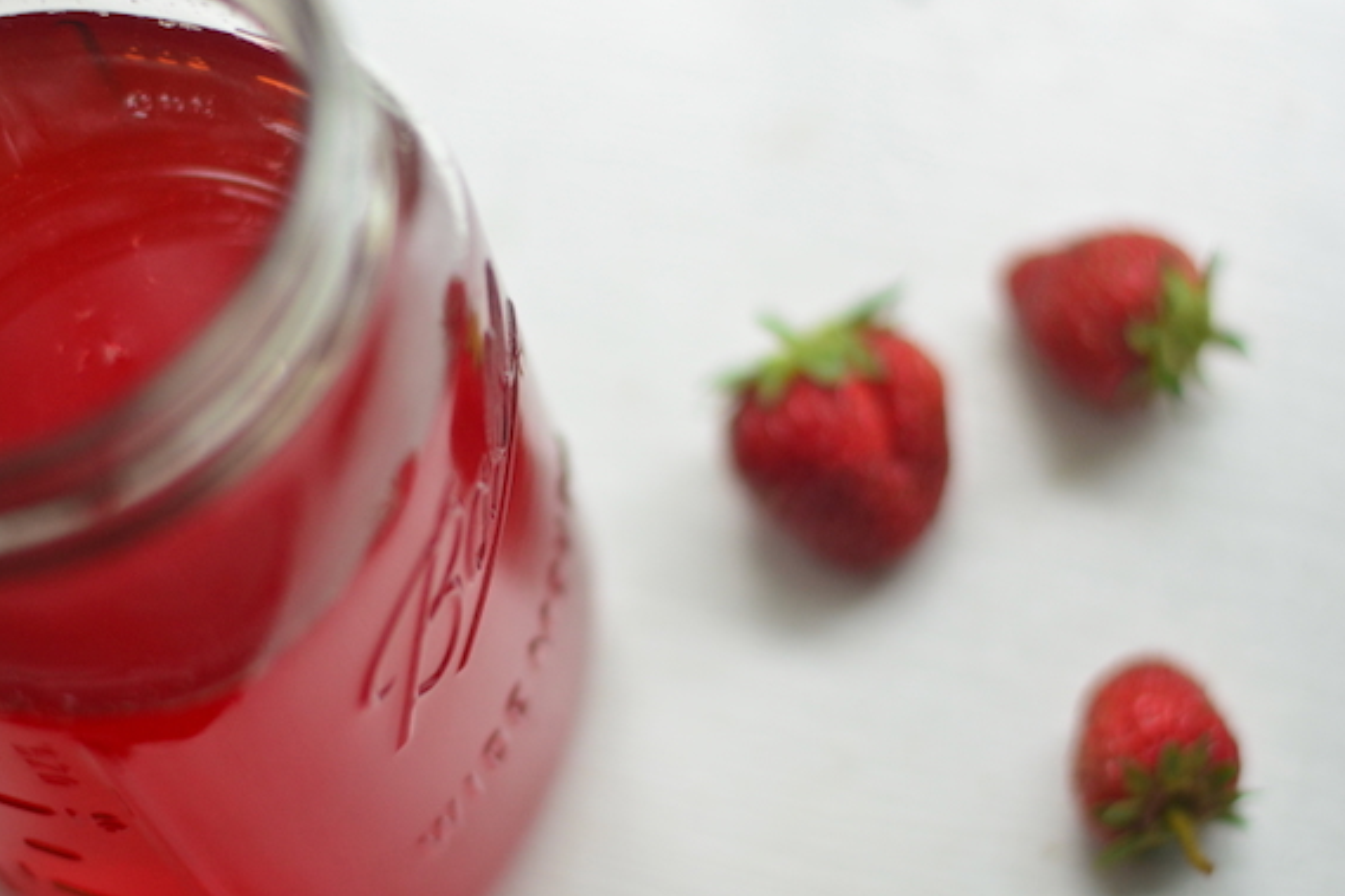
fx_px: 3249
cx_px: 589
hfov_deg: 23.4
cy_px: 463
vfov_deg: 15.7
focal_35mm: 87
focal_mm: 50
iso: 800
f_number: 1.8
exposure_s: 1/400
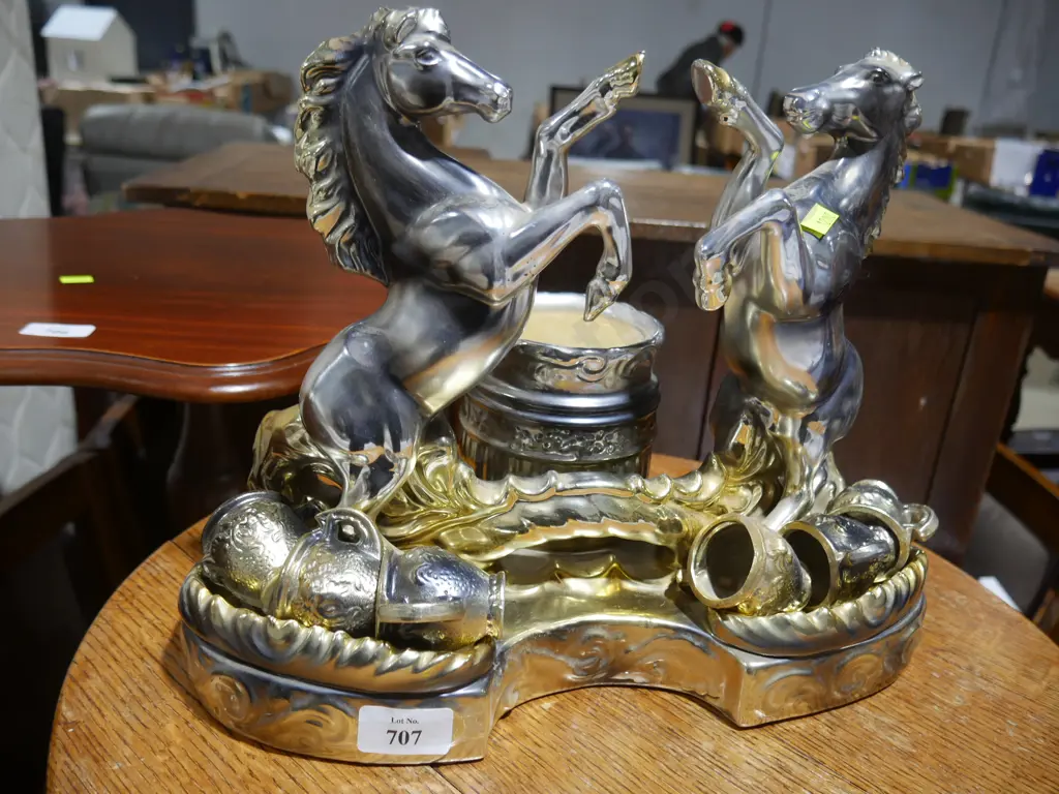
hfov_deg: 63.4
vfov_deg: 49.7
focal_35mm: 28
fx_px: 857
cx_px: 530
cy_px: 397
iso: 250
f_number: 3.5
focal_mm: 14
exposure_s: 1/60
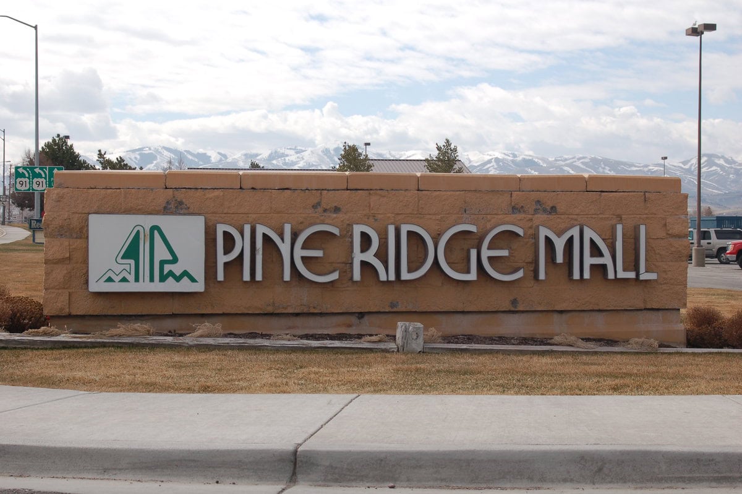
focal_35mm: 60
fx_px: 1236
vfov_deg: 22.6
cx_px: 371
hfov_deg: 33.4
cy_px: 247
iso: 200
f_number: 9
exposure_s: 1/320
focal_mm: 40
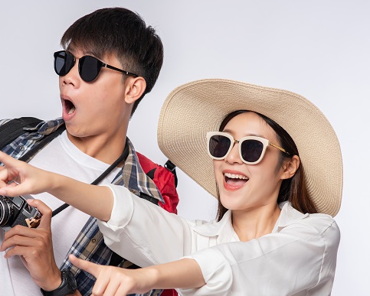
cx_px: 141
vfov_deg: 11.7
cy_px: 203
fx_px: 1446
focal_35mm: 132
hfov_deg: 14.6
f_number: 4
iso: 160
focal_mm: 85
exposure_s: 1/200
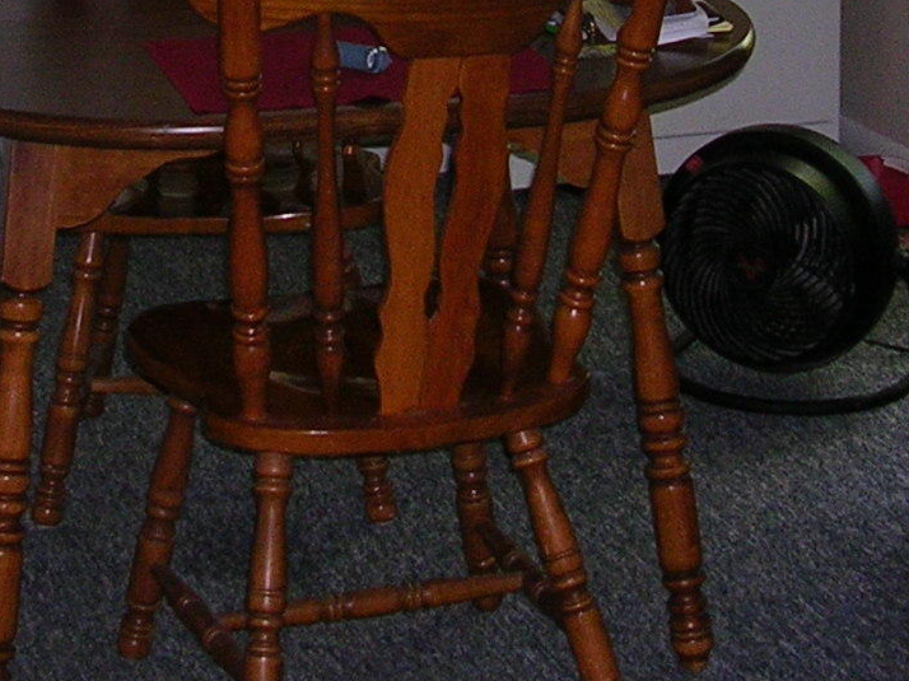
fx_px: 2861
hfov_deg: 18.0
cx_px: 339
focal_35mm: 109
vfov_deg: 13.1
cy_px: -225
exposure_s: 1/60.1
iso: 80
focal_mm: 5.8
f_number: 2.8
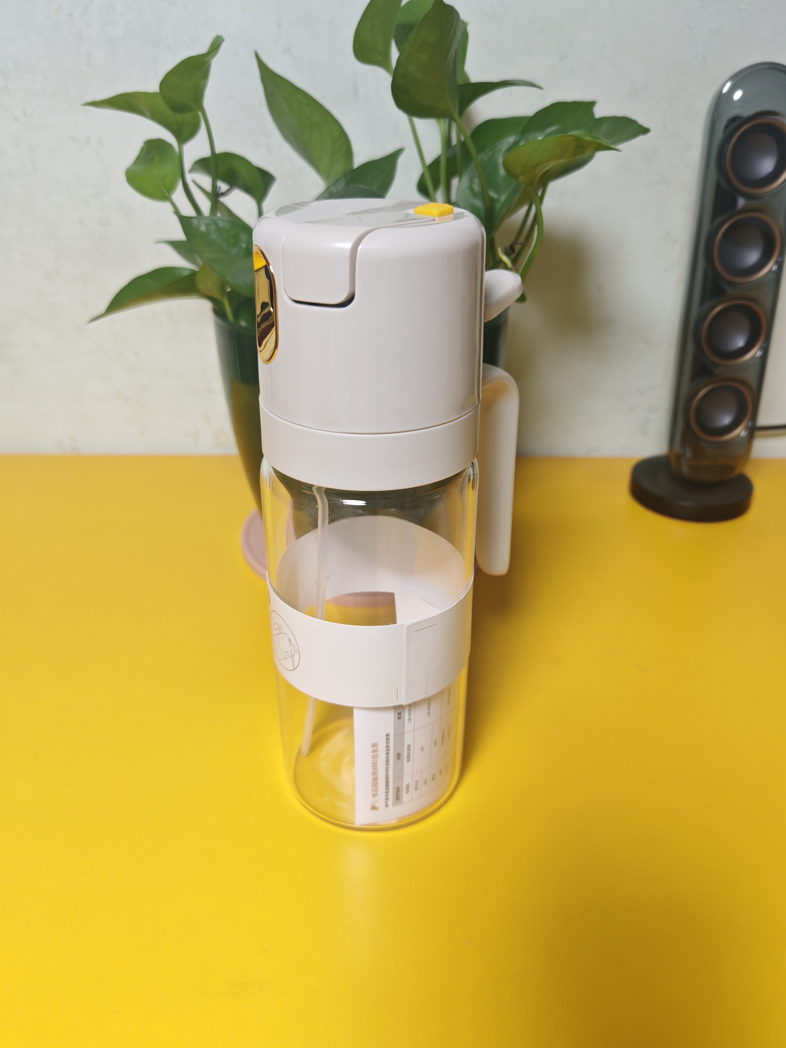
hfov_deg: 51.4
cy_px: 524
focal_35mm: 27
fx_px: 817
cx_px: 393
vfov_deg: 65.3
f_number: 1.9
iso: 320
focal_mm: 6.67
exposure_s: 1/100
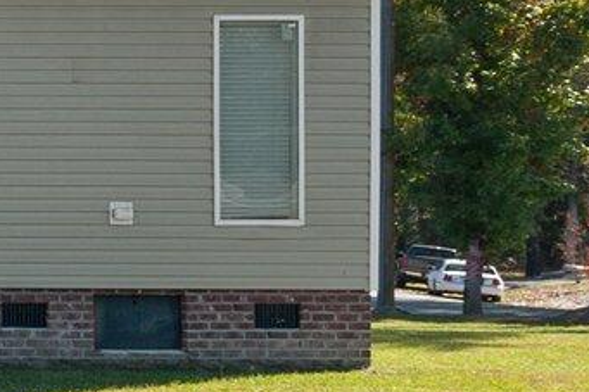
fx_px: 1570
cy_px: 41
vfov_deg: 14.1
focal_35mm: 96
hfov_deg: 13.3
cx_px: -947
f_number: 9
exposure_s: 1/320
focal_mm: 16
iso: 400
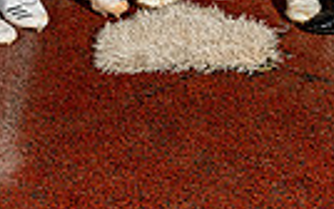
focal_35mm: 130
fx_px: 1184
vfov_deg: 9.1
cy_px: -291
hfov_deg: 16.1
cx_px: 167
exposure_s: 1/250
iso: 125
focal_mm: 38
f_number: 6.3
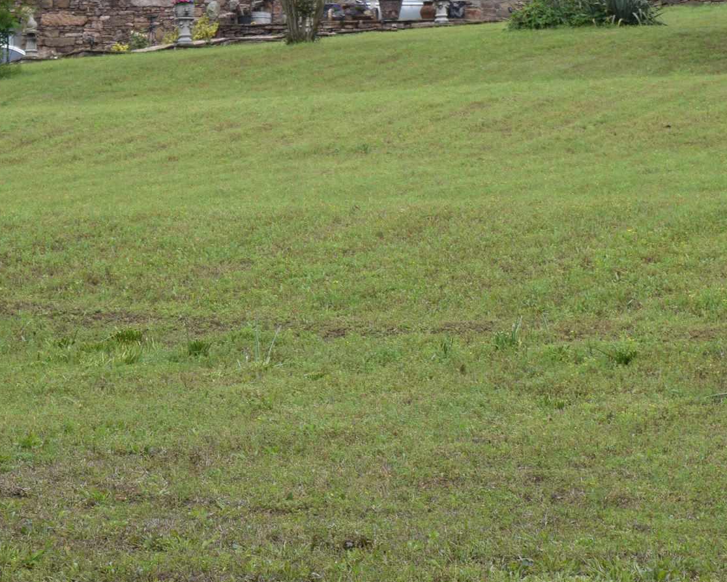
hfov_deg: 9.1
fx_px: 4589
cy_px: 122
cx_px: 282
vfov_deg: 7.2
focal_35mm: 213
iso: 100
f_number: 5.6
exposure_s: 1/200
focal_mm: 55
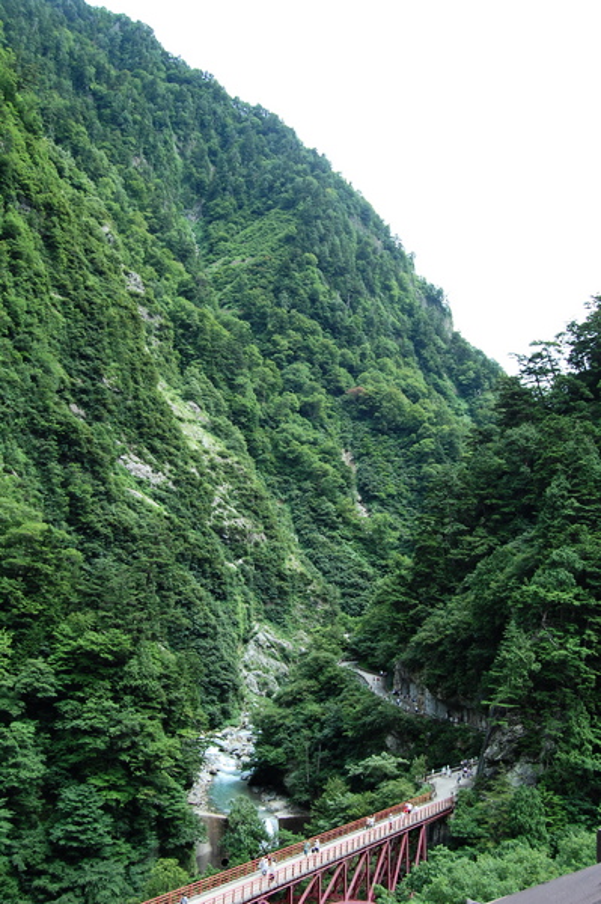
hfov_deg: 36.8
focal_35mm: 36
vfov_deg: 53.2
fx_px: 903
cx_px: 300
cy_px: 452
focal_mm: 24
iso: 200
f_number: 6.3
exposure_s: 1/160
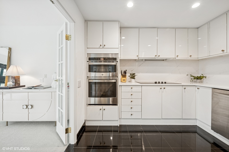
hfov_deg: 104.3
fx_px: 89
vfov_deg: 81.1
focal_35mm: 14
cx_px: 114
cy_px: 76
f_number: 10
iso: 100
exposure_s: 1/6
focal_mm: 14
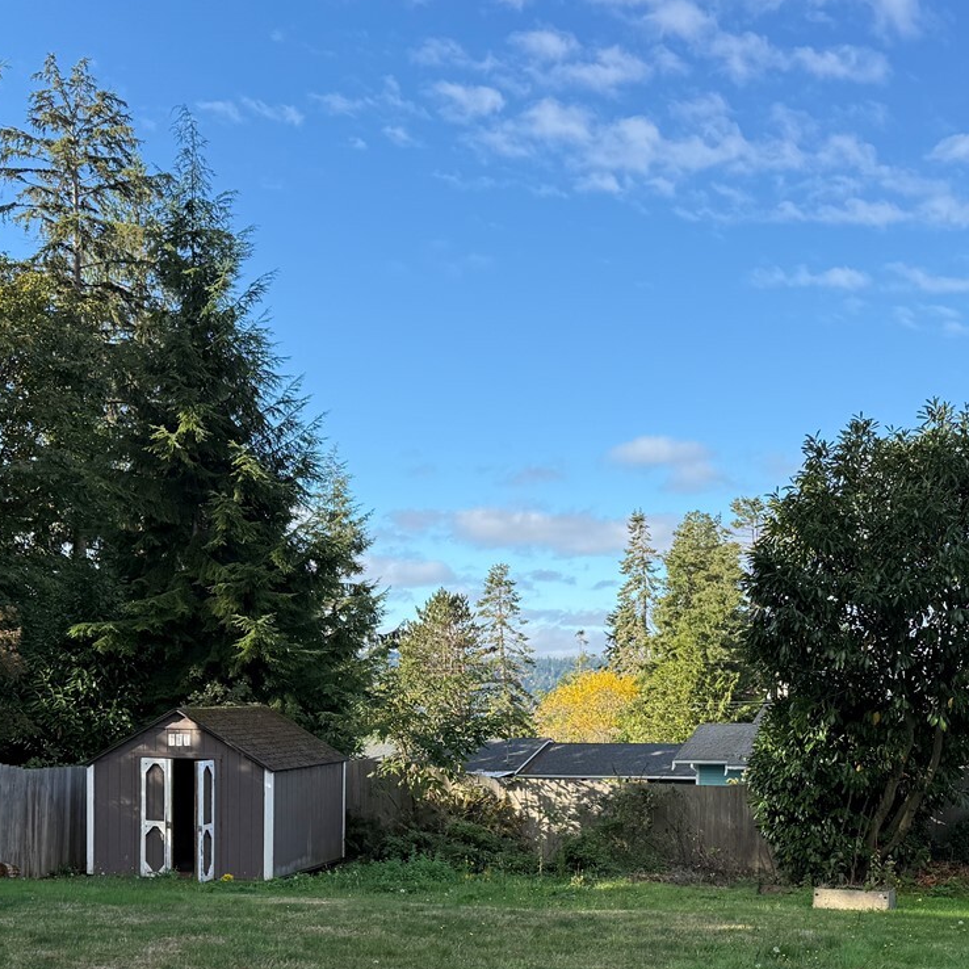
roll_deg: -0.1
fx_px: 1457
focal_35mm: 46
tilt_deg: -2.3
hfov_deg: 36.3
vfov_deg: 35.8
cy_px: 746
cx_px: 675
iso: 80
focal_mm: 6.76
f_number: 1.78
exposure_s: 1/2110
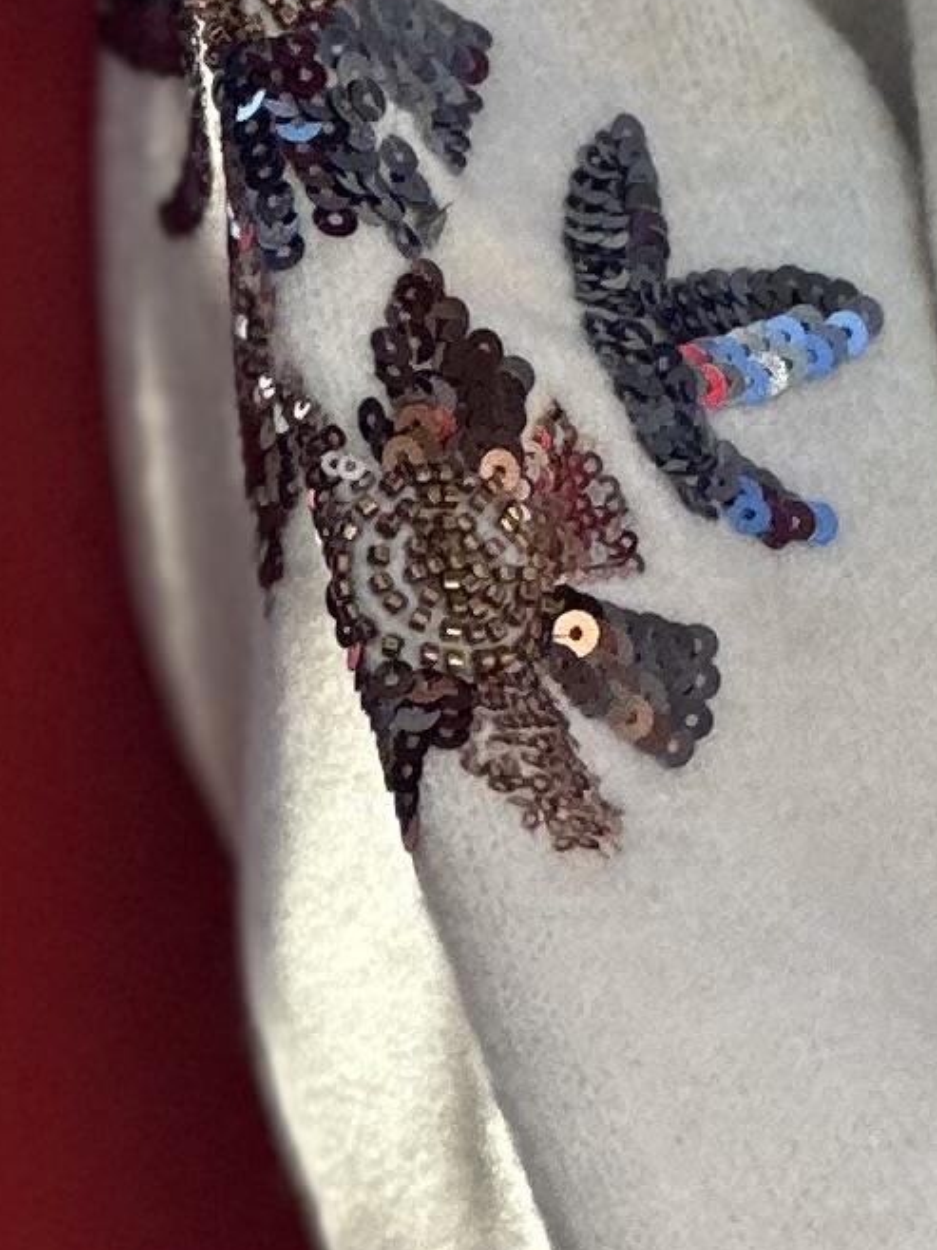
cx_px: 2465
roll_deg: +0.4
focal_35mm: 472
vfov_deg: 4.2
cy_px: 638
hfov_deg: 3.1
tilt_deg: -10.1
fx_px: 17046
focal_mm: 9
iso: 25
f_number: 2.8
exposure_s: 1/157
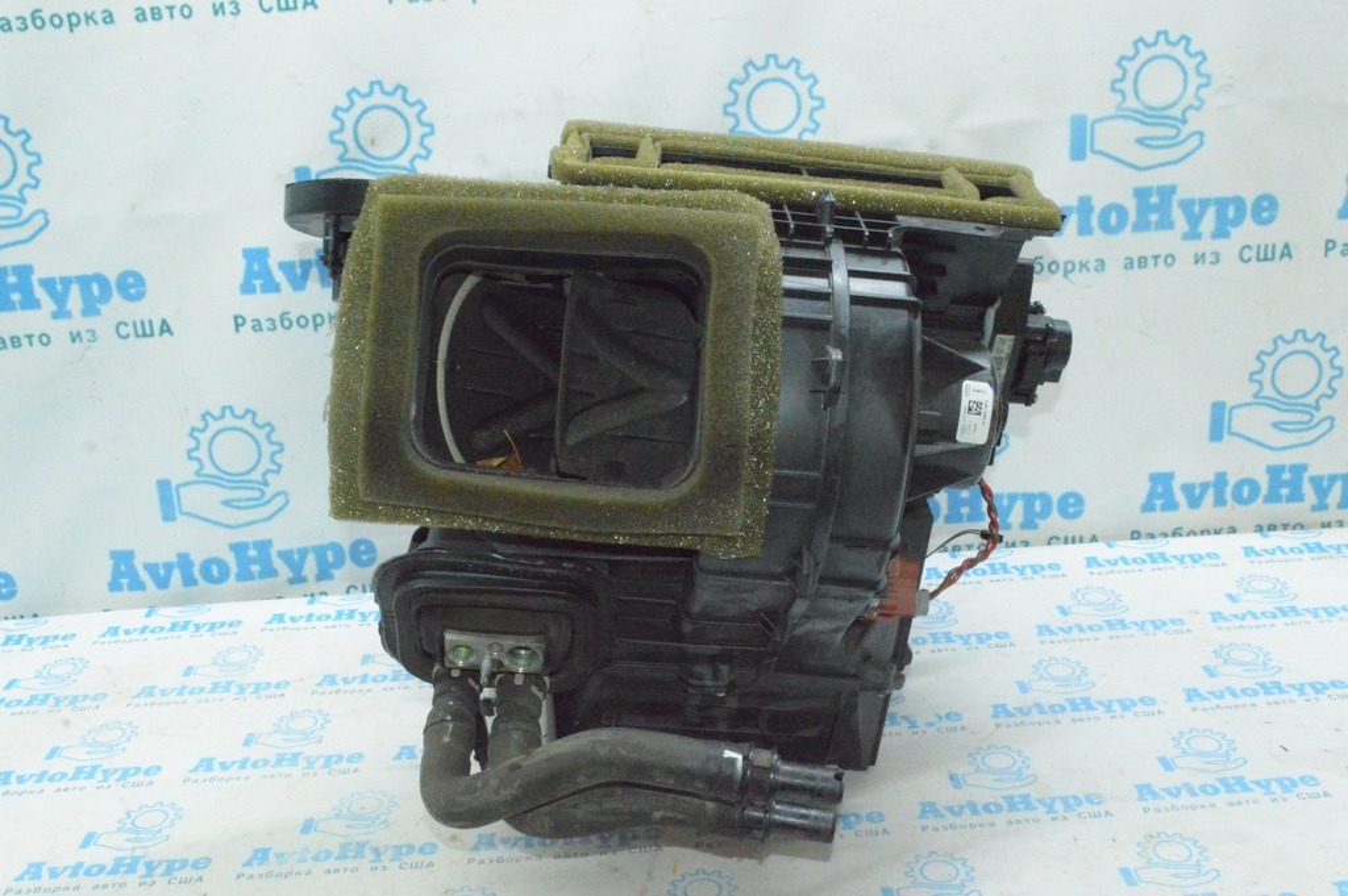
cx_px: 674
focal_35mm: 39
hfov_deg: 49.6
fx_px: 1459
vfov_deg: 34.2
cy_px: 448
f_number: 22
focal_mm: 26
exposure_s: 1/60
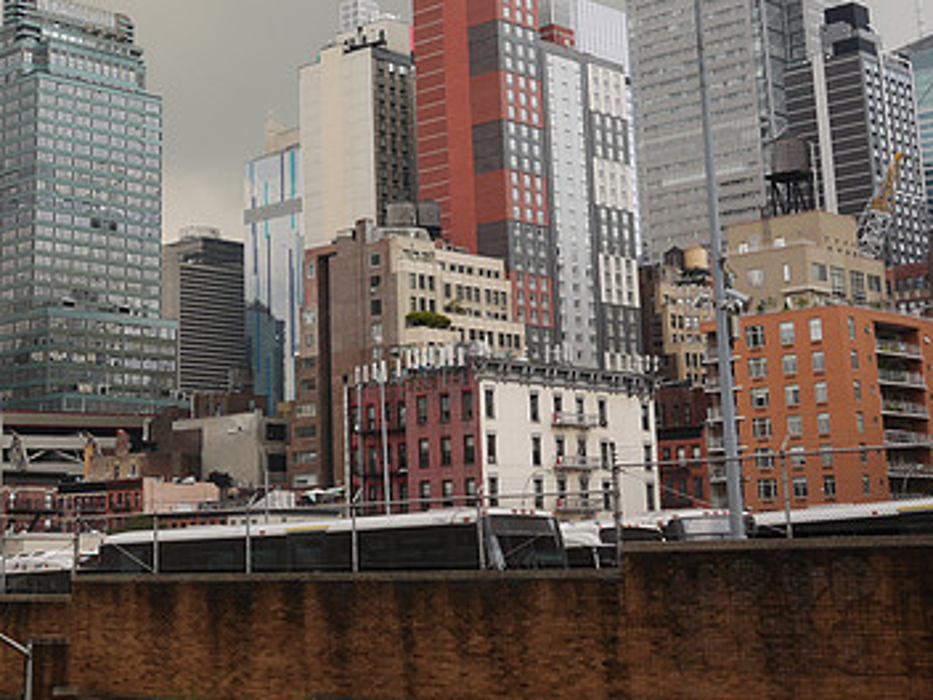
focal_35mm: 66
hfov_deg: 29.1
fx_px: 1779
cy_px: 129
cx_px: 270
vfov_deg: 21.9
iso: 100
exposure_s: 1/125
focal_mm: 20
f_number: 8
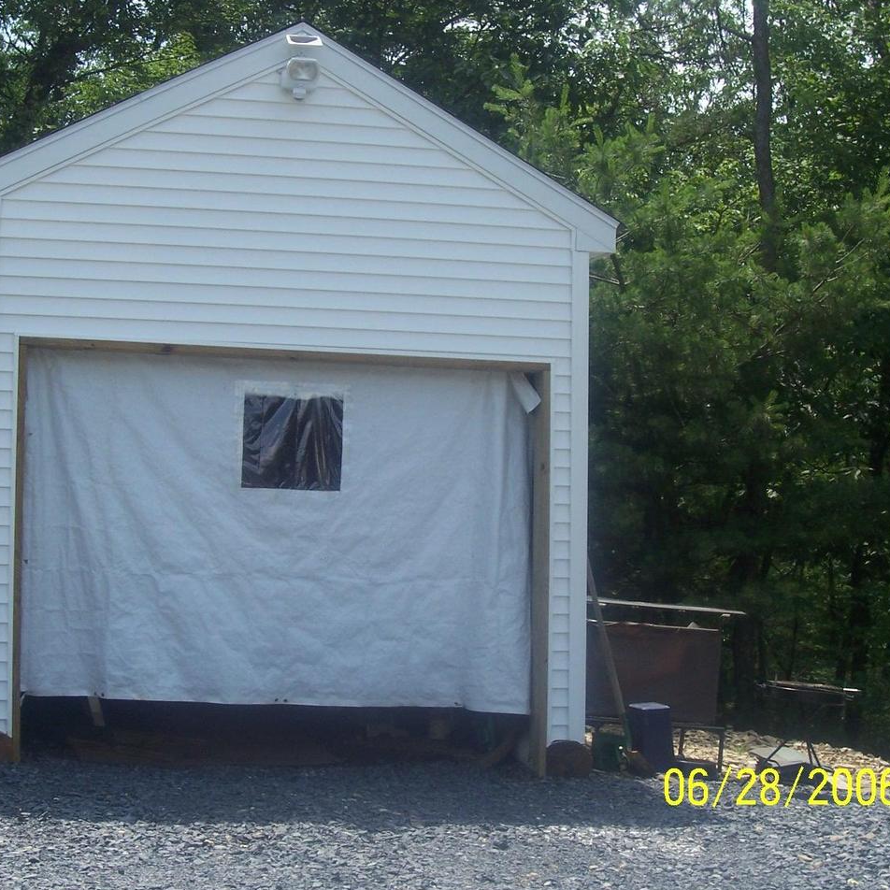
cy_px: 447
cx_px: 365
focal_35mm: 63
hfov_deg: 27.3
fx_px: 1833
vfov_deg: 27.3
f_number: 6.7
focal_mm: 8.6
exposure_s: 1/180
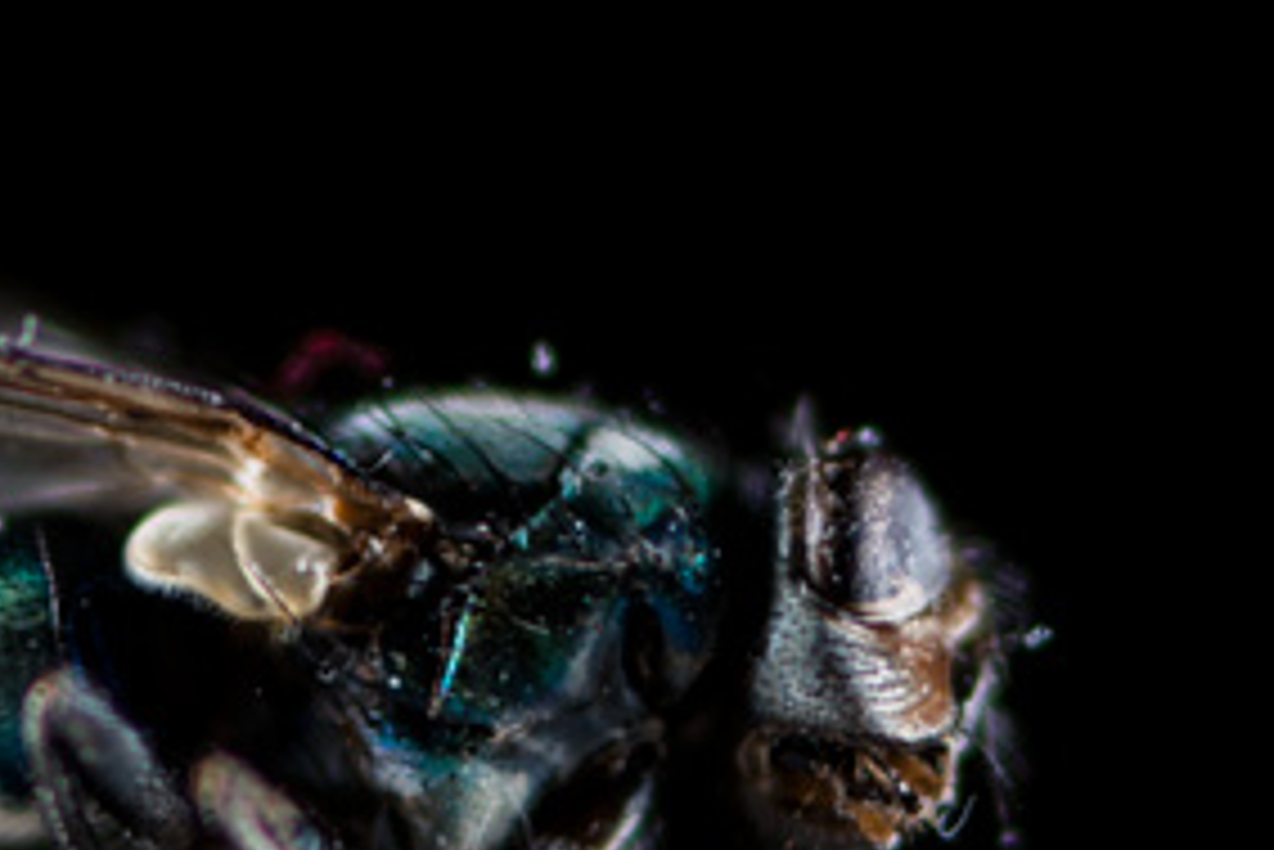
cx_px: 365
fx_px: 15755
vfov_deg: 3.1
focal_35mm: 445
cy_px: 382
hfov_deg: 4.6
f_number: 16
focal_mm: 210
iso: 100
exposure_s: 1/60
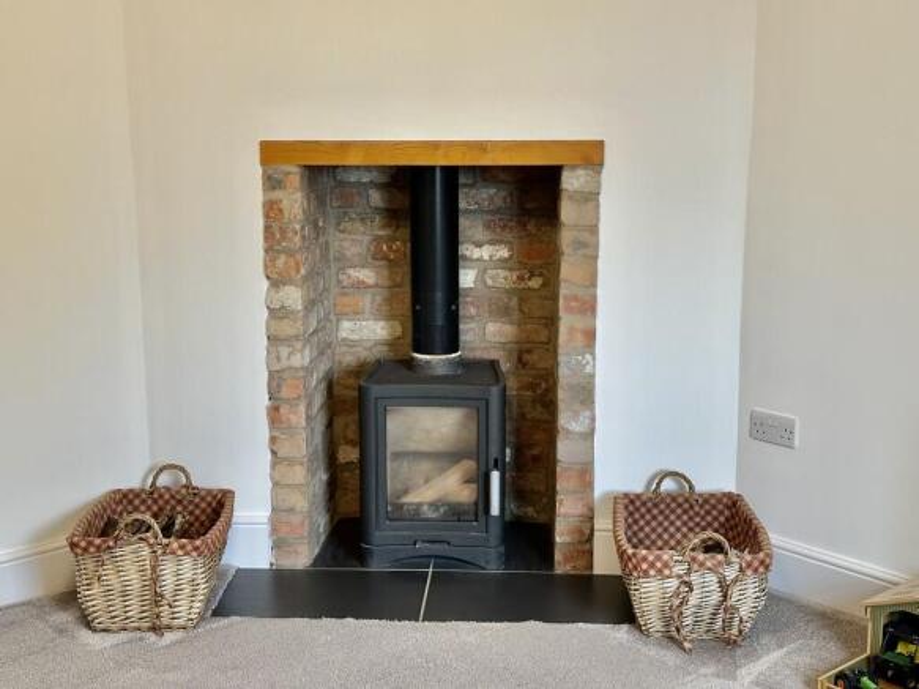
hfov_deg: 39.7
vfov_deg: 30.3
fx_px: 1274
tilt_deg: -12.0
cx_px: 460
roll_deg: +0.2
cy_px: 344
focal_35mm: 48
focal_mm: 6.86
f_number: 1.78
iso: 125
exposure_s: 1/60
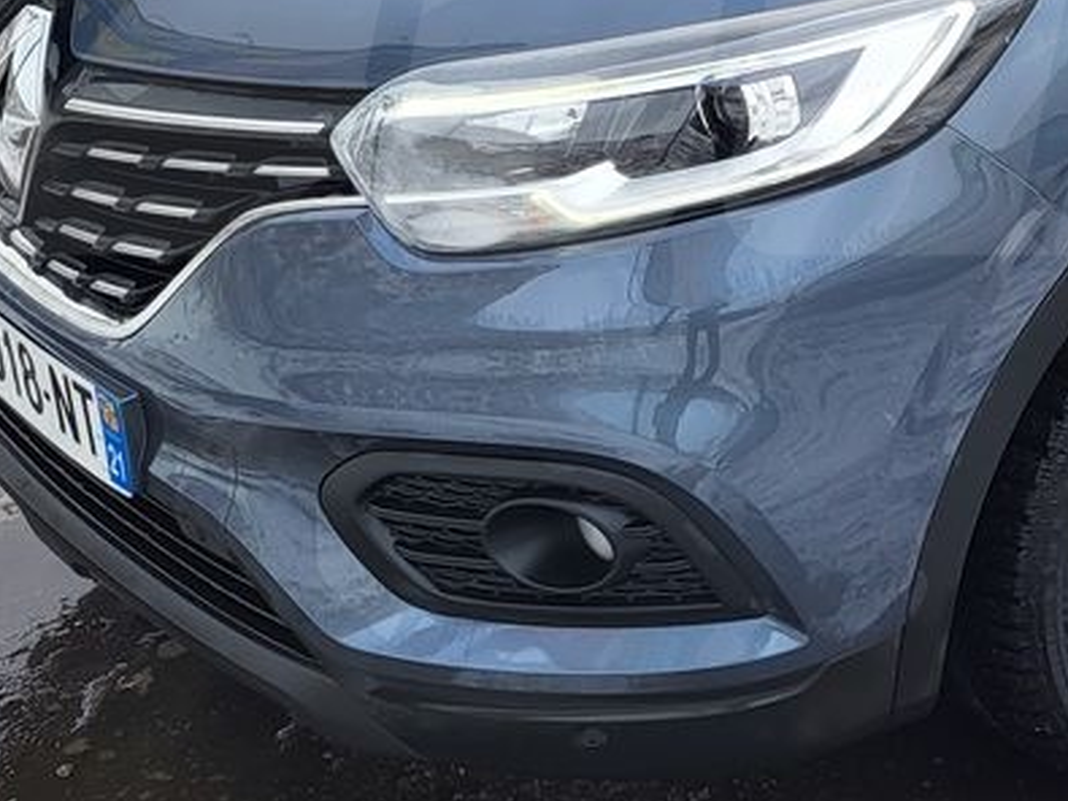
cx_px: 1209
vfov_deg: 18.1
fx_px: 2437
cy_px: -38
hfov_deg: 23.1
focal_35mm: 79
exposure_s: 1/426
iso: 40
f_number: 1.8
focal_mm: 5.4
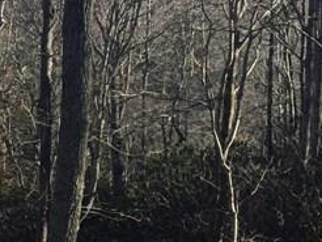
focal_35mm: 129
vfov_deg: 11.5
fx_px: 1201
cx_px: -226
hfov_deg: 13.9
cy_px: 148
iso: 25
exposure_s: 1/337
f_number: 2.4
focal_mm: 3.3
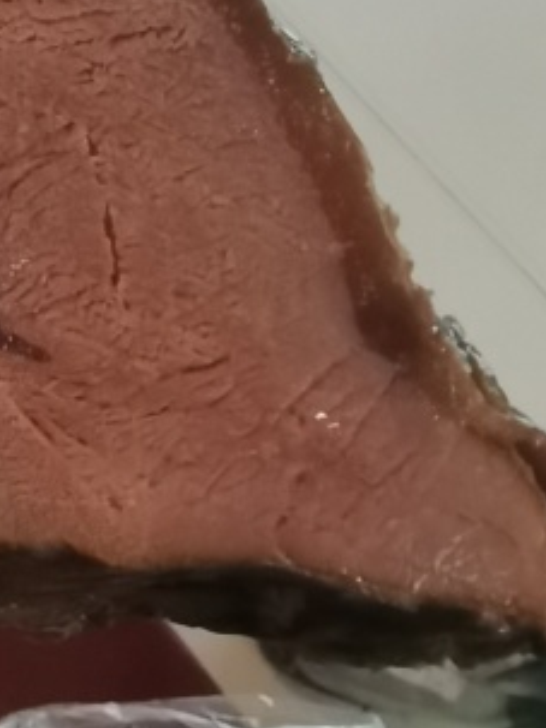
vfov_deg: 20.2
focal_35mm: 95
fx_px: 1999
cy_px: 68
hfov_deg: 14.0
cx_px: -406
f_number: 2.2
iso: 250
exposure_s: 1/33.3
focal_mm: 2.26
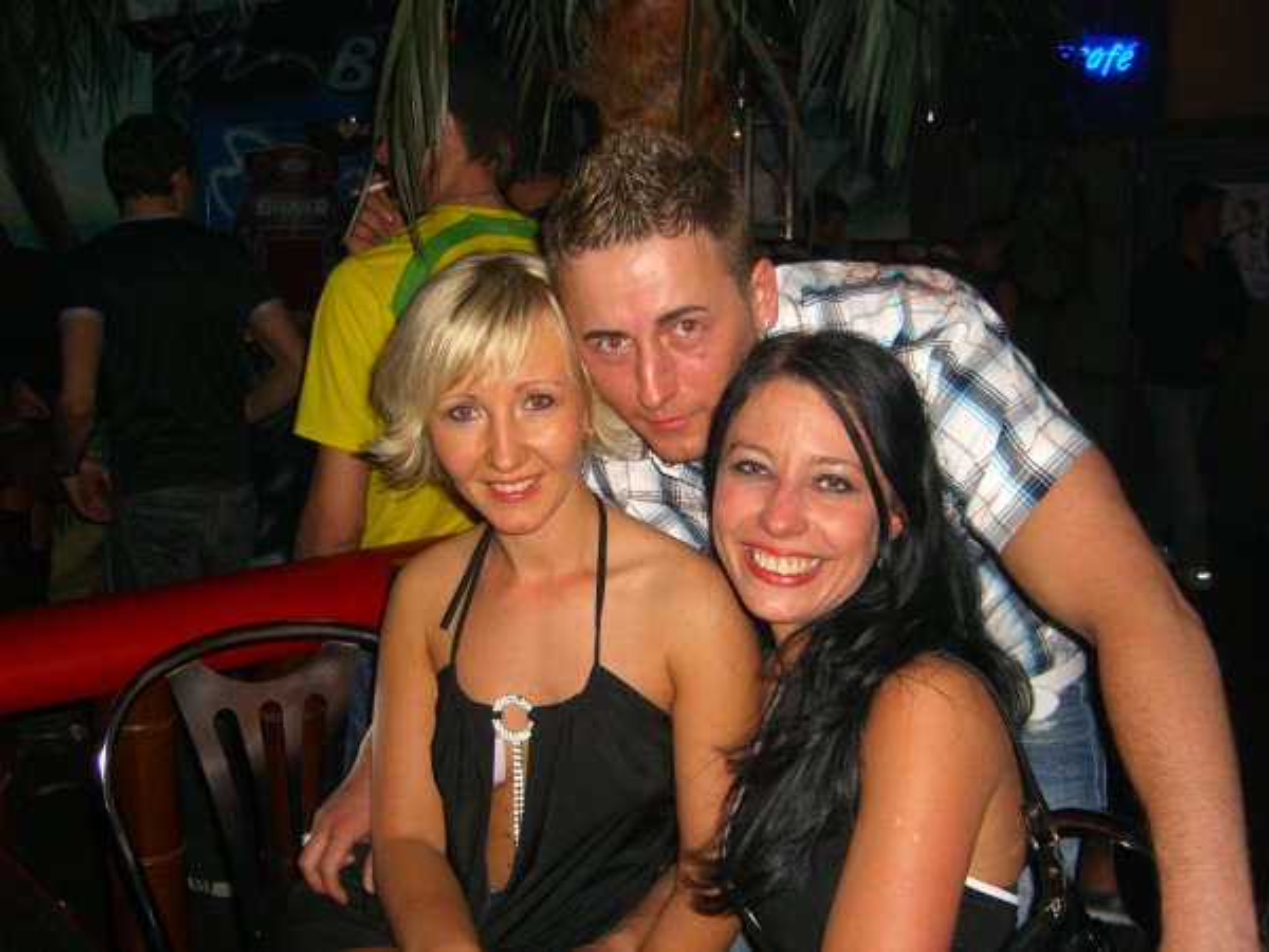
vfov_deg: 37.7
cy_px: 476
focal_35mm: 38
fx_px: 1393
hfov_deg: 49.0
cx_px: 634
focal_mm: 7.9
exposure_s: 1/60
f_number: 2.8
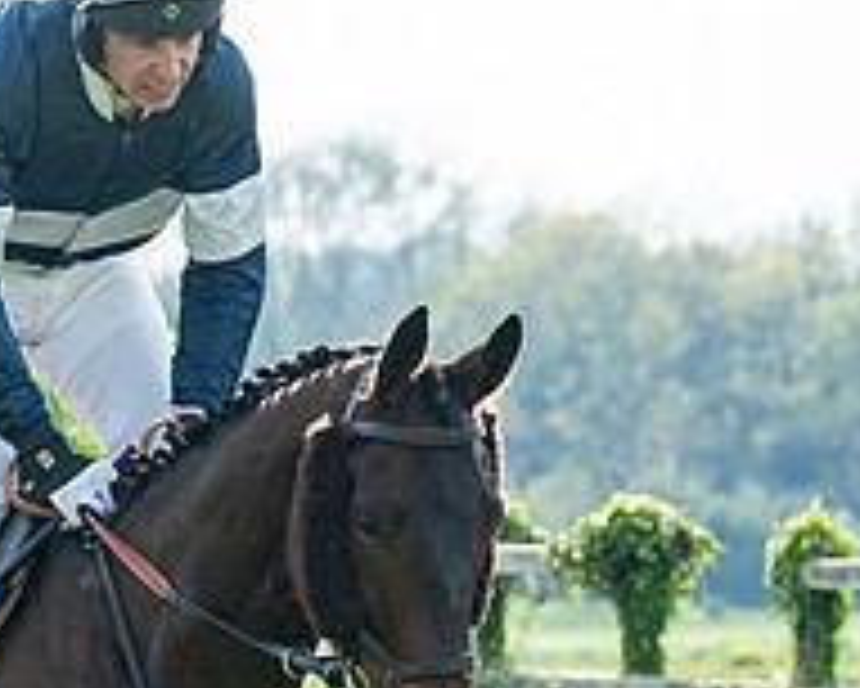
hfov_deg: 2.6
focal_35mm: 732
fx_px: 18641
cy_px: 539
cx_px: 134
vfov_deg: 2.1
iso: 400
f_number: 5
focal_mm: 115
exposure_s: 1/1600
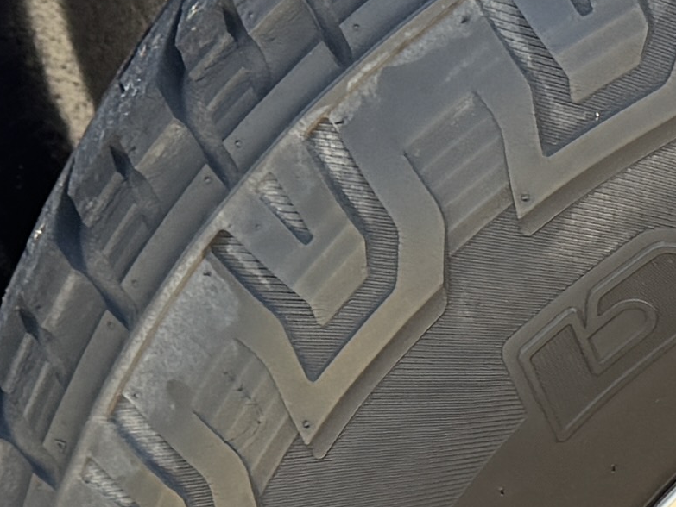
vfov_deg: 8.3
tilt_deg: -32.1
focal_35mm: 175
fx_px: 3419
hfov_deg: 10.9
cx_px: 1019
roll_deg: +23.0
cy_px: 717
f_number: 1.78
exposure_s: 1/189
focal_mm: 6.76
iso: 80
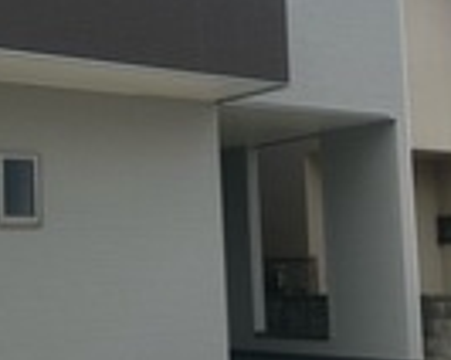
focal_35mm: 74
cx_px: 88
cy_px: 194
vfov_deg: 20.7
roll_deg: +1.5
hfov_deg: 25.3
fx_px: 986
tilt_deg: +5.3
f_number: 1.8
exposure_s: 1/1946
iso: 32
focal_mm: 3.99
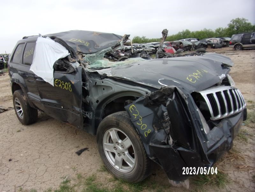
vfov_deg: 56.8
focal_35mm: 24
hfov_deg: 71.6
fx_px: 177
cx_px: 128
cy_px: 96
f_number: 3.3
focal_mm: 4.3
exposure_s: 1/250
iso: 80
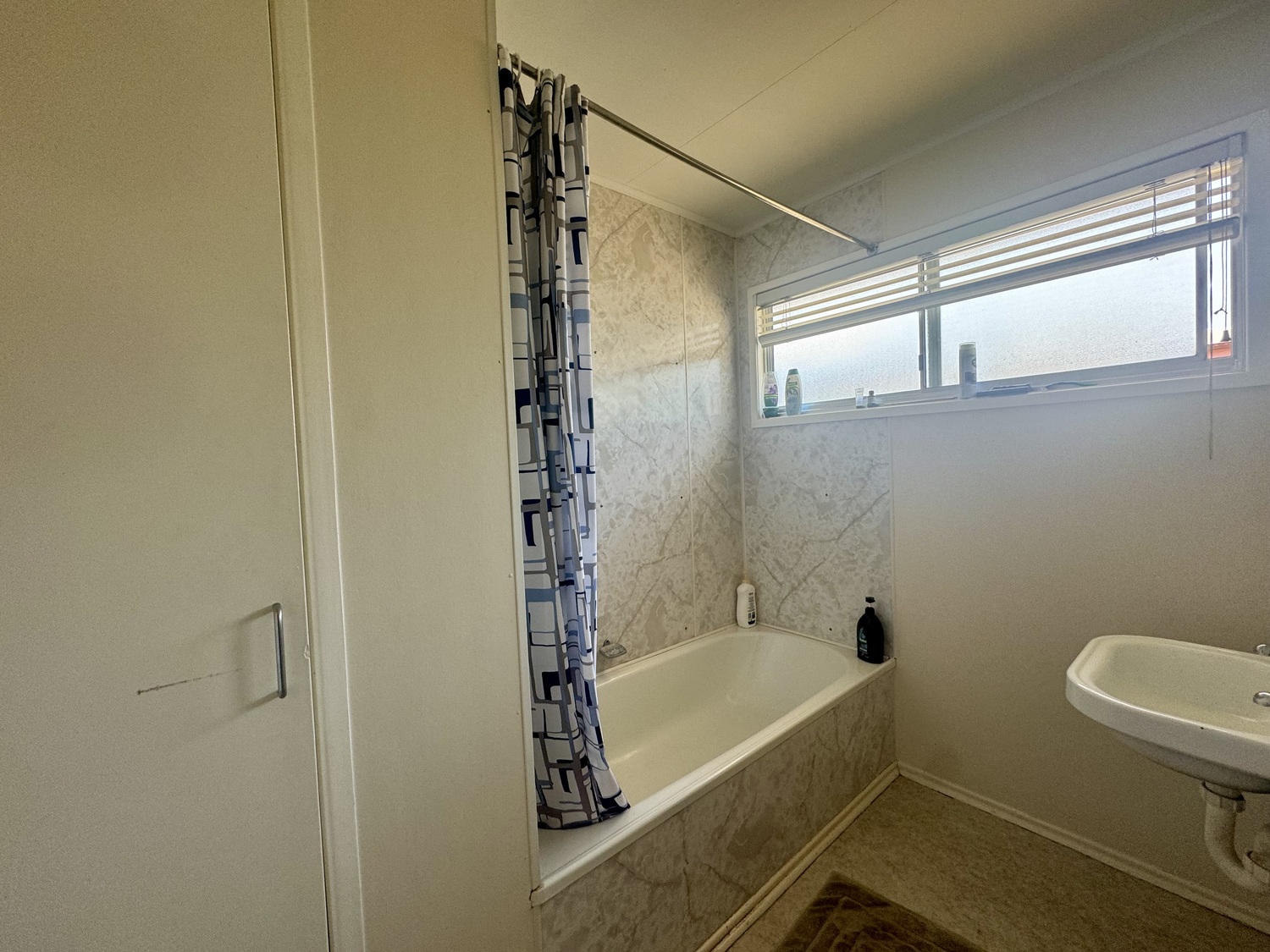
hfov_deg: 102.1
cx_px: 635
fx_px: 514
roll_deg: +1.6
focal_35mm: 14
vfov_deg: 85.7
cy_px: 476
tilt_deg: -1.7
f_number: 2.2
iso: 80
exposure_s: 1/100
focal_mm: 2.22
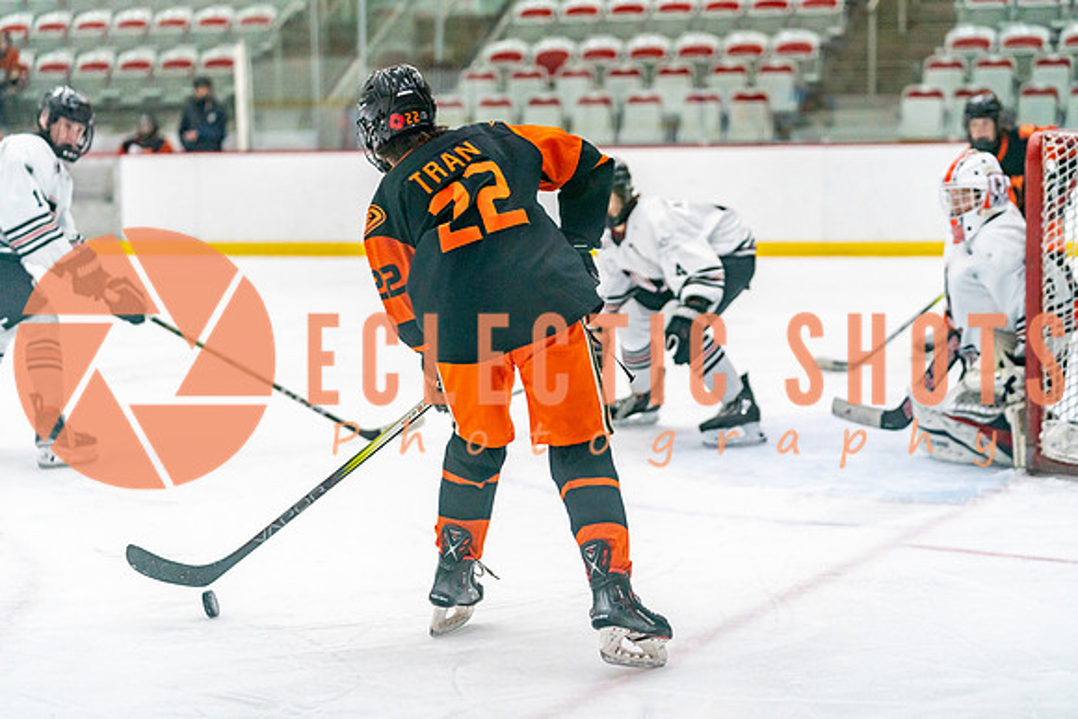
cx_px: 539
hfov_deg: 21.6
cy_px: 360
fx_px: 2827
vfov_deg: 14.5
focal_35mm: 94
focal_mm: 89
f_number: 2.8
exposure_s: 1/1250
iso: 3200
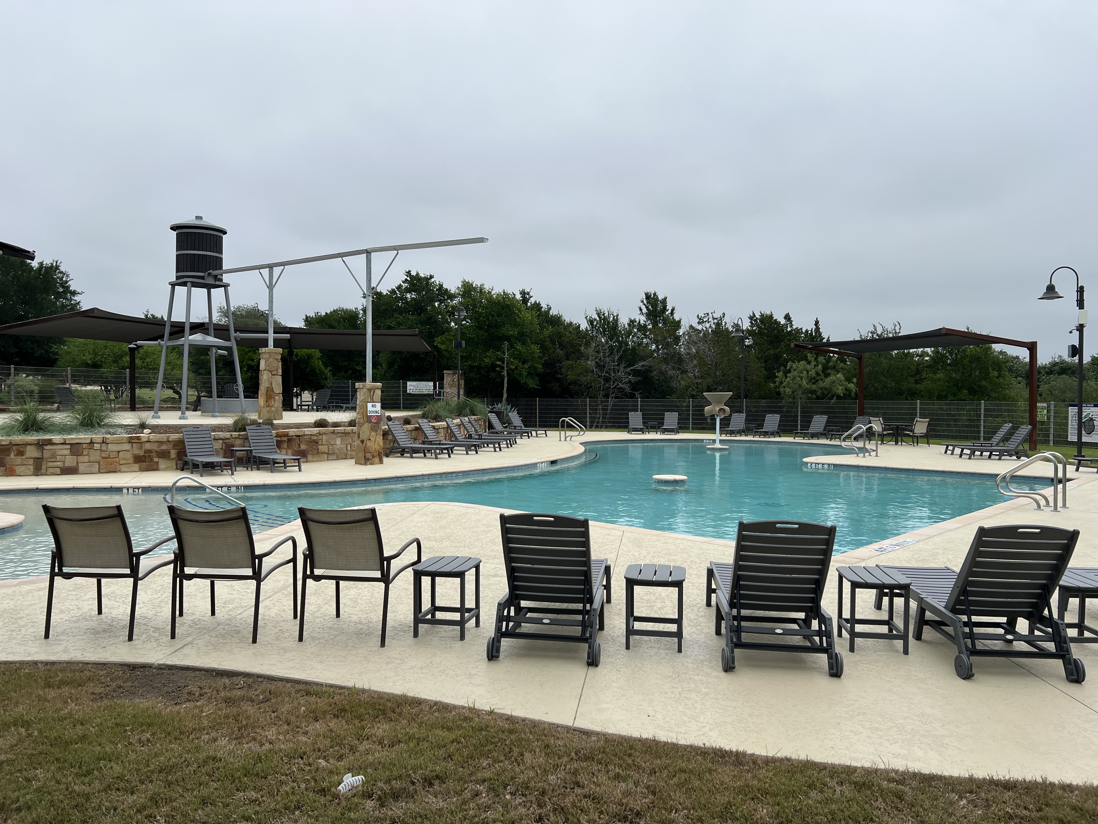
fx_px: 825
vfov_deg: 53.1
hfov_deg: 67.3
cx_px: 549
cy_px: 412
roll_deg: +0.4
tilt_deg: -0.5
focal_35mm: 26
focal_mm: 5.7
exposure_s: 1/3165
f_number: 1.5
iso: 50
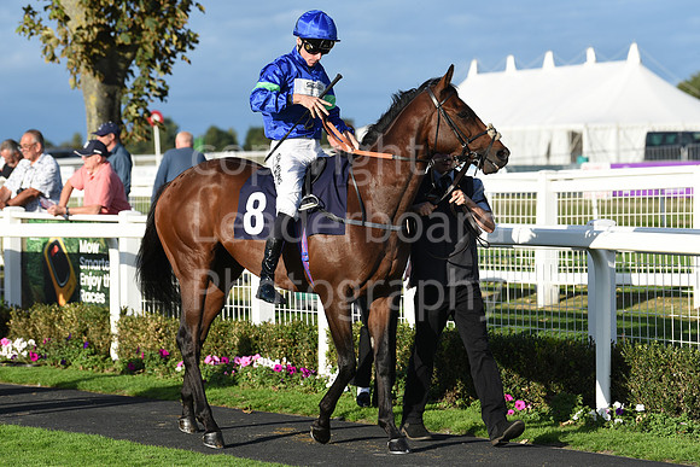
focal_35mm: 140
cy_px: 234
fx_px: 2723
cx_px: 350
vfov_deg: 9.8
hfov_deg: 14.7
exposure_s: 1/2000
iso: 400
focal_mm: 140
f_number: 5
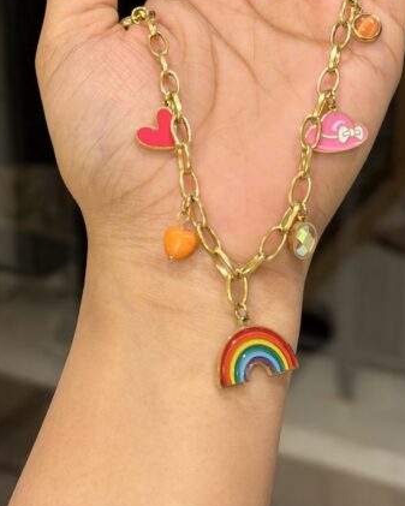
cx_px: 184
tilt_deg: -21.4
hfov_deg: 17.3
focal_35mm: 89
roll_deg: +1.5
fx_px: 1333
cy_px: 119
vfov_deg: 21.3
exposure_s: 1/50
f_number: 1.78
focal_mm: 6.76
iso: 160
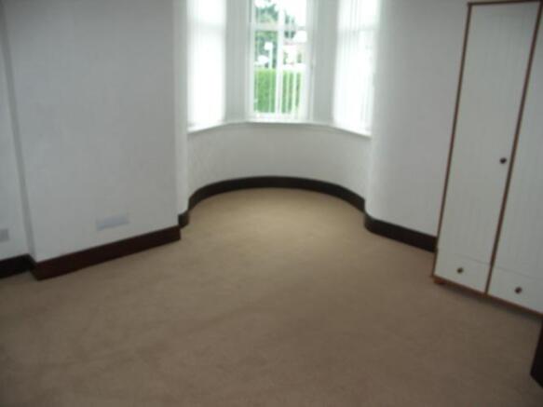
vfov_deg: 49.7
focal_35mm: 28
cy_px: 204
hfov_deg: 63.5
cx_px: 272
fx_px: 439
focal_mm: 7.2
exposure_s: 1/60
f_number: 3.2
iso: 100
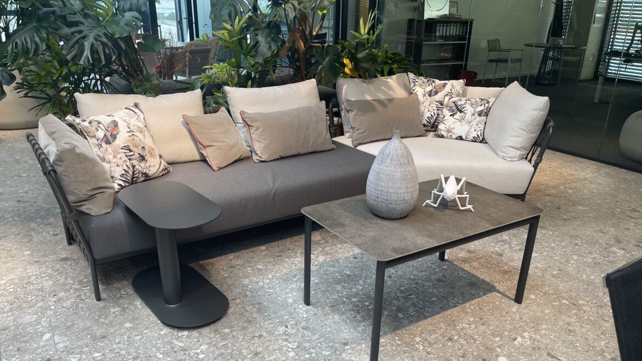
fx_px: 494
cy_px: 213
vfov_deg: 40.0
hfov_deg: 66.1
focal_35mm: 29
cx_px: 316
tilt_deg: -23.0
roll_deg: -1.3
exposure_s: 1/121
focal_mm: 5.1
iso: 64
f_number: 1.6
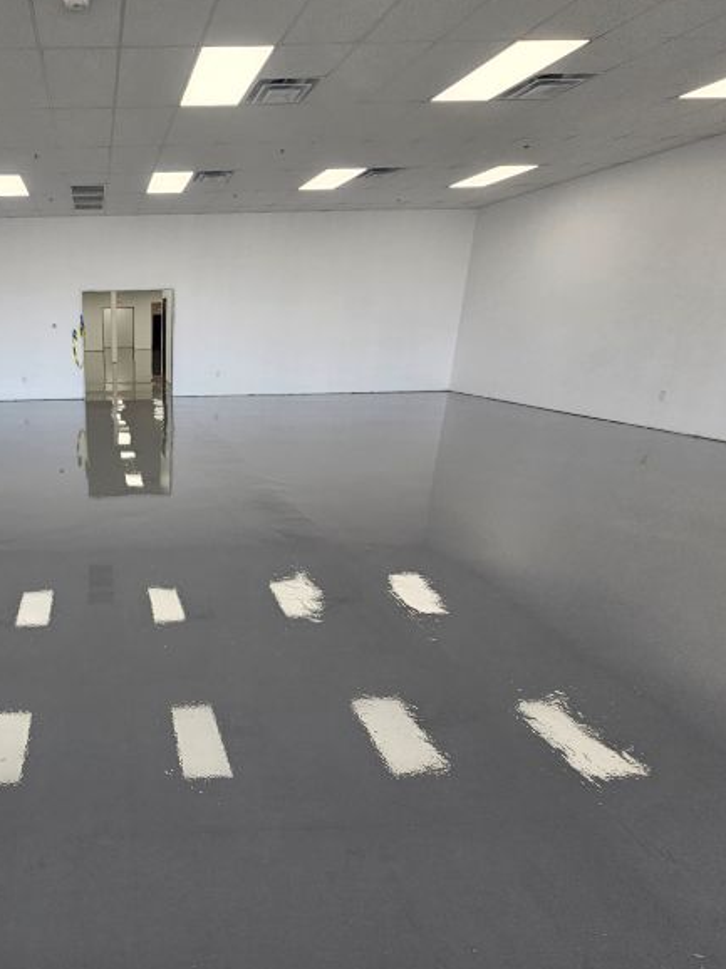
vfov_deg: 87.8
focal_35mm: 18
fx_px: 504
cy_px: 491
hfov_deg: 62.2
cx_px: 97
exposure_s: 1/60
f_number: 2.2
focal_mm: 2.2
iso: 50
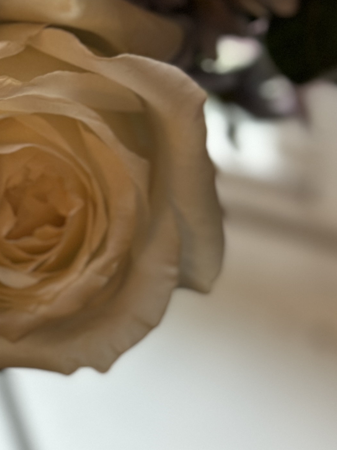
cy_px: 96
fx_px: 1804
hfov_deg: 10.4
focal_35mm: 139
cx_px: -102
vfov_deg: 14.1
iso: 125
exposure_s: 1/60
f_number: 1.78
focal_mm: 6.86
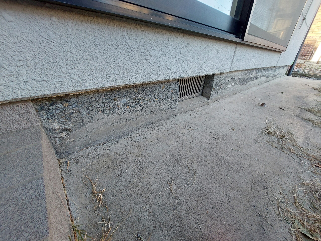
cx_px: 160
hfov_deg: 106.2
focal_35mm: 13
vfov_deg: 89.9
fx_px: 121
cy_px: 120
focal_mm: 1.74
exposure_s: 1/100
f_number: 2.2
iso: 100
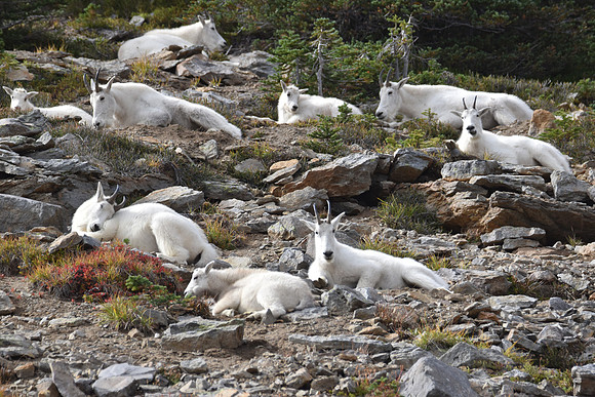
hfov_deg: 3.4
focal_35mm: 600
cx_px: 298
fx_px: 9919
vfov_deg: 2.3
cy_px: 198
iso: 200
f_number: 6.3
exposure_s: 1/640
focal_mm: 400
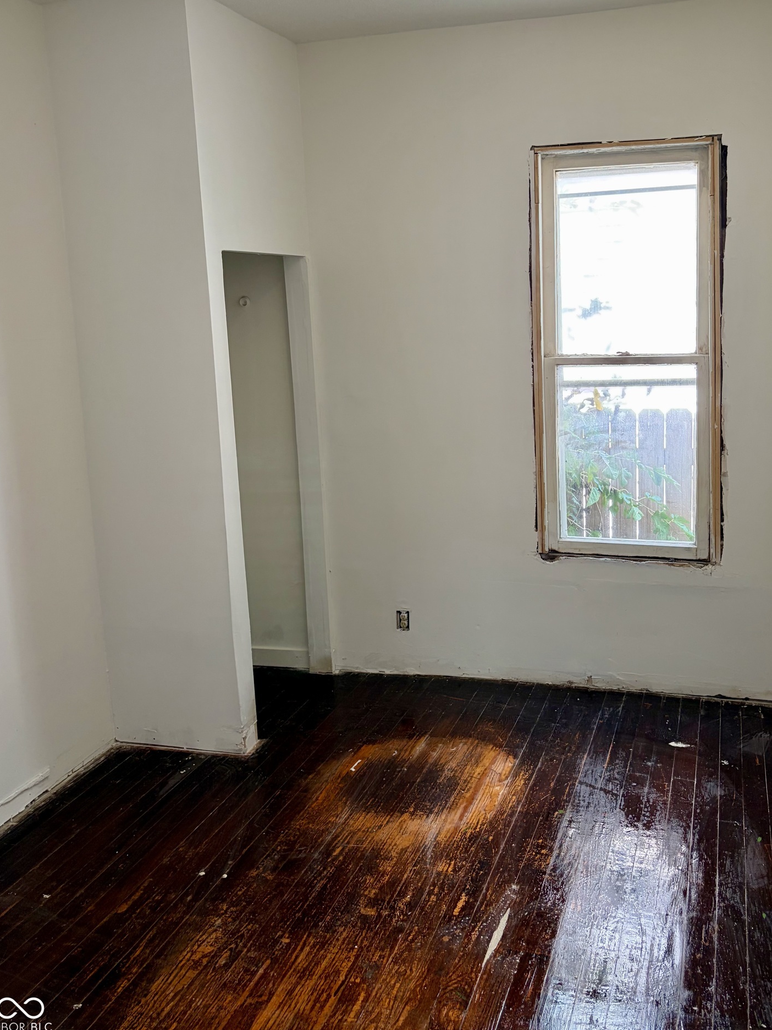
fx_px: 952
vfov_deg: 56.4
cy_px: 413
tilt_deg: -4.6
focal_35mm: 32
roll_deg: +1.2
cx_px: 446
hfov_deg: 44.0
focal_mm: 5.96
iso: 125
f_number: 1.6
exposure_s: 1/120
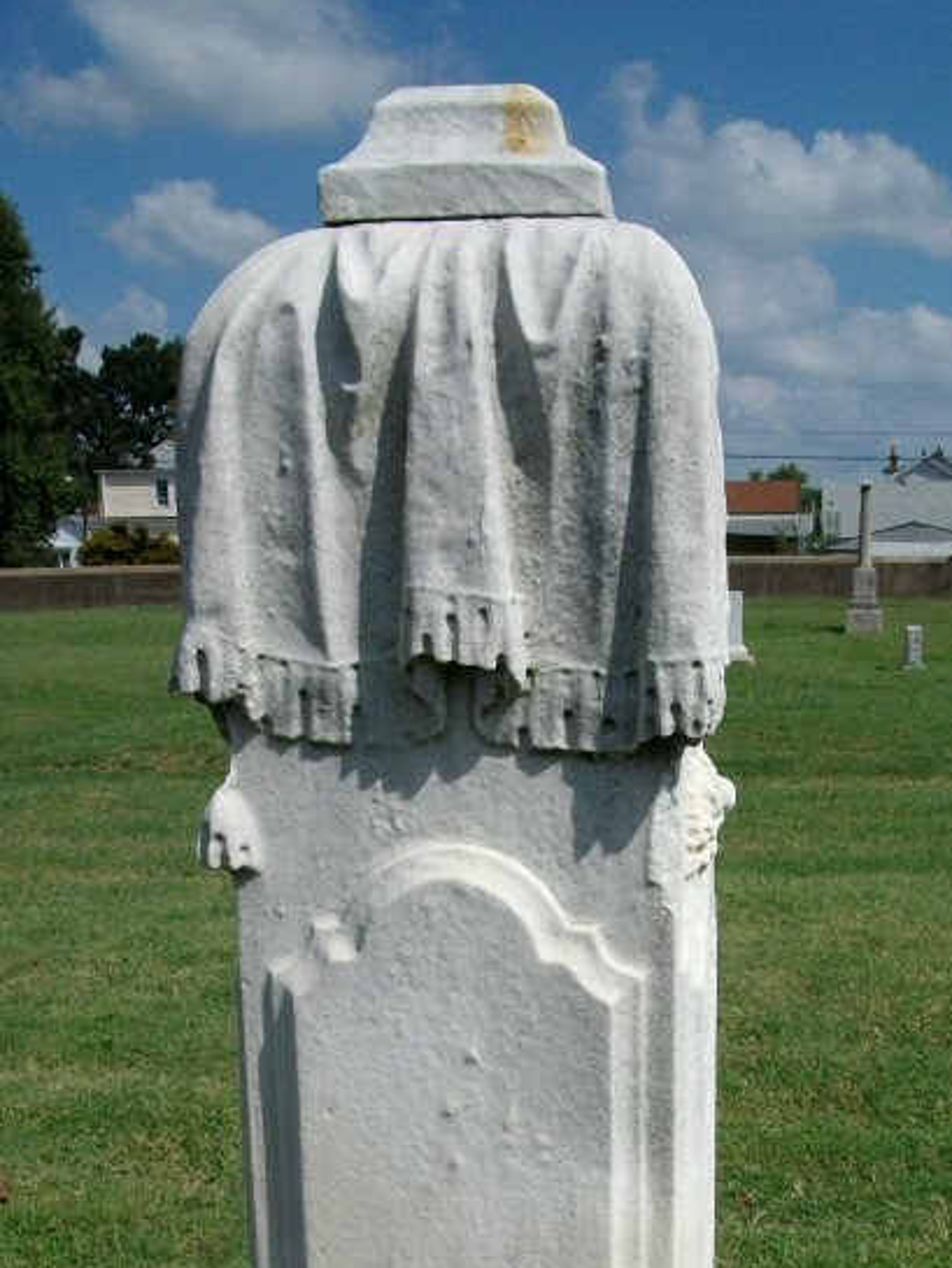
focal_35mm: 47
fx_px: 1723
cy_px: 884
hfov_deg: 30.8
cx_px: 568
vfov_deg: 39.7
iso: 80
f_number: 5.5
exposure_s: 1/633
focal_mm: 5.7
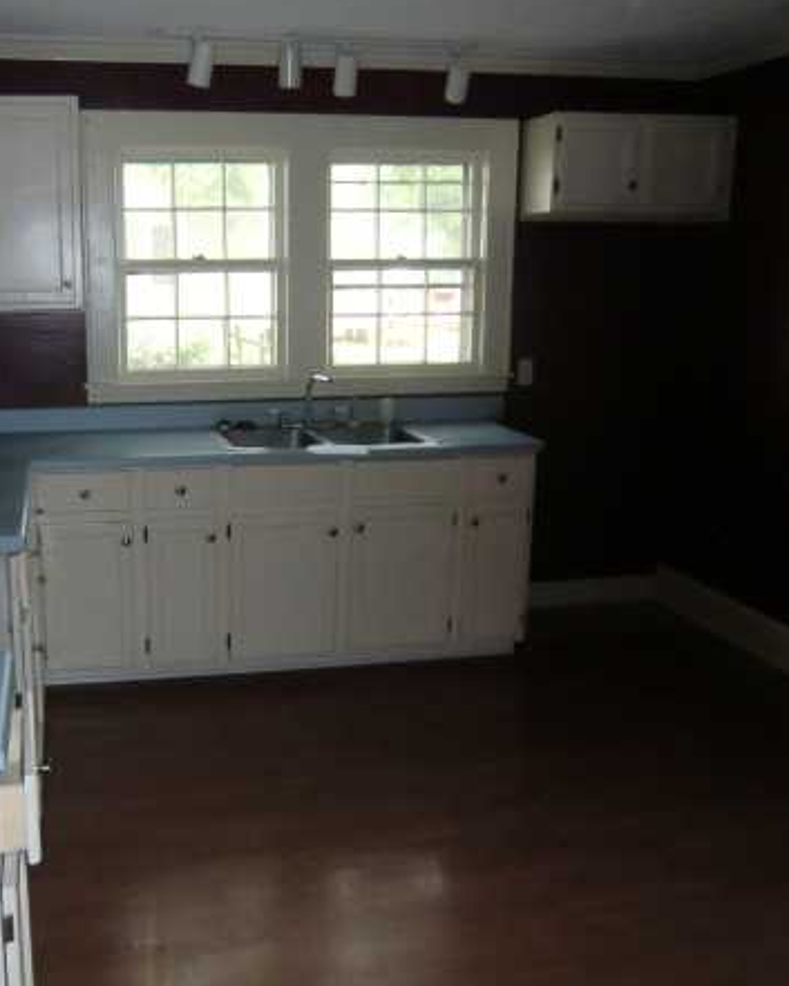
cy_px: 490
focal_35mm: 34
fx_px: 992
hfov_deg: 42.6
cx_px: 246
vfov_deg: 52.8
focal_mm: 4.3
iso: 400
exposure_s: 1/30
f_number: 3.2
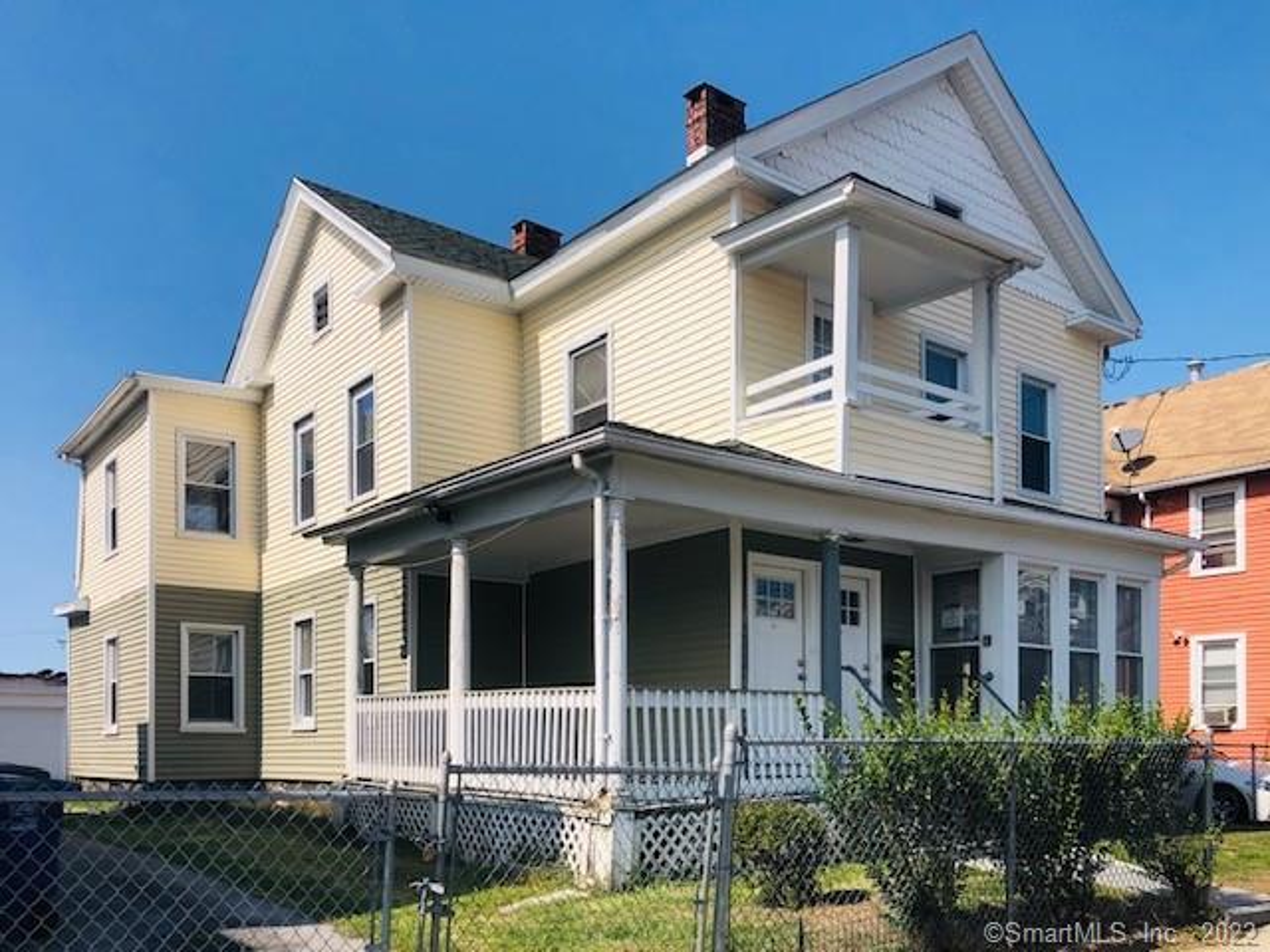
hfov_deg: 63.4
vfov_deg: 49.7
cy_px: 476
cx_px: 635
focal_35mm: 28
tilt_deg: +10.6
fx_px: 1027
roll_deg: +0.8
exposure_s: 1/2703
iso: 20
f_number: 1.8
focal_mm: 3.99
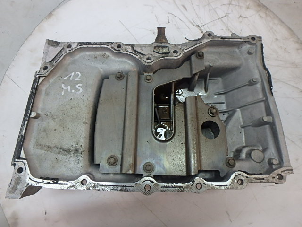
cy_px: 114
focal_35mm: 21
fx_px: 183
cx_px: 151
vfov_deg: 63.4
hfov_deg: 79.0
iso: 200
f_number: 3.5
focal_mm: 3.7
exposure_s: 1/50
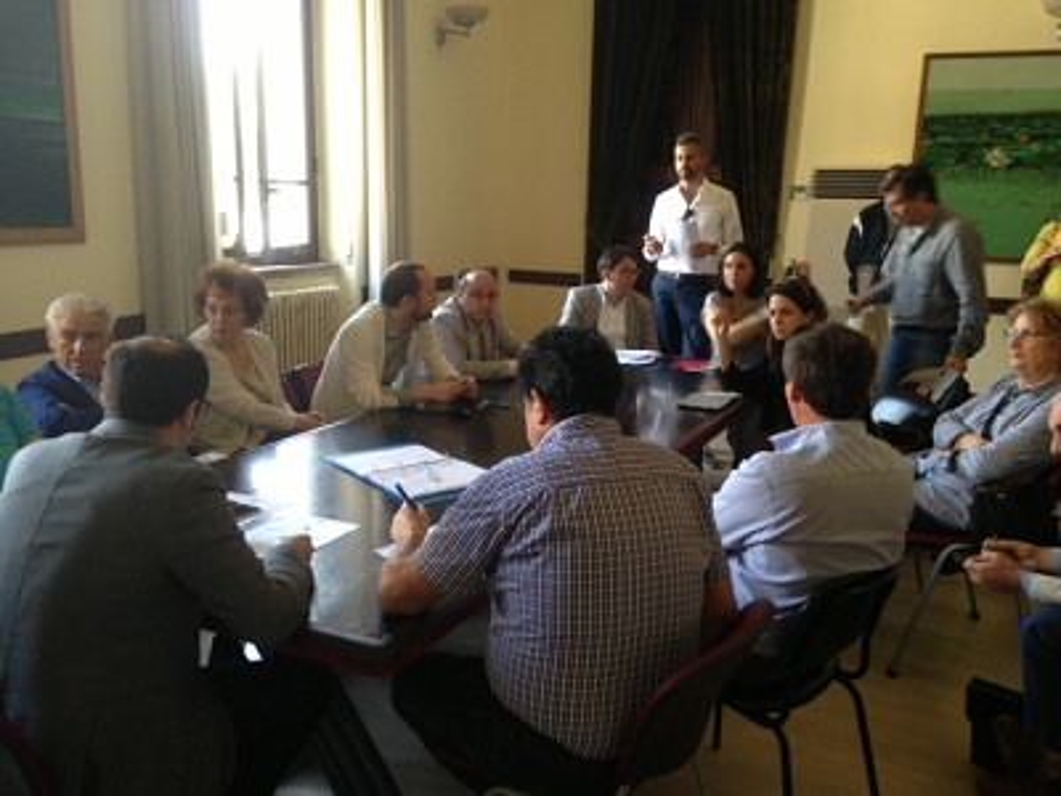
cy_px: 398
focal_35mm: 33
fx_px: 1011
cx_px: 530
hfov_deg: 55.4
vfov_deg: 42.9
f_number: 2.4
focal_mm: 4.13
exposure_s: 1/20
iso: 100
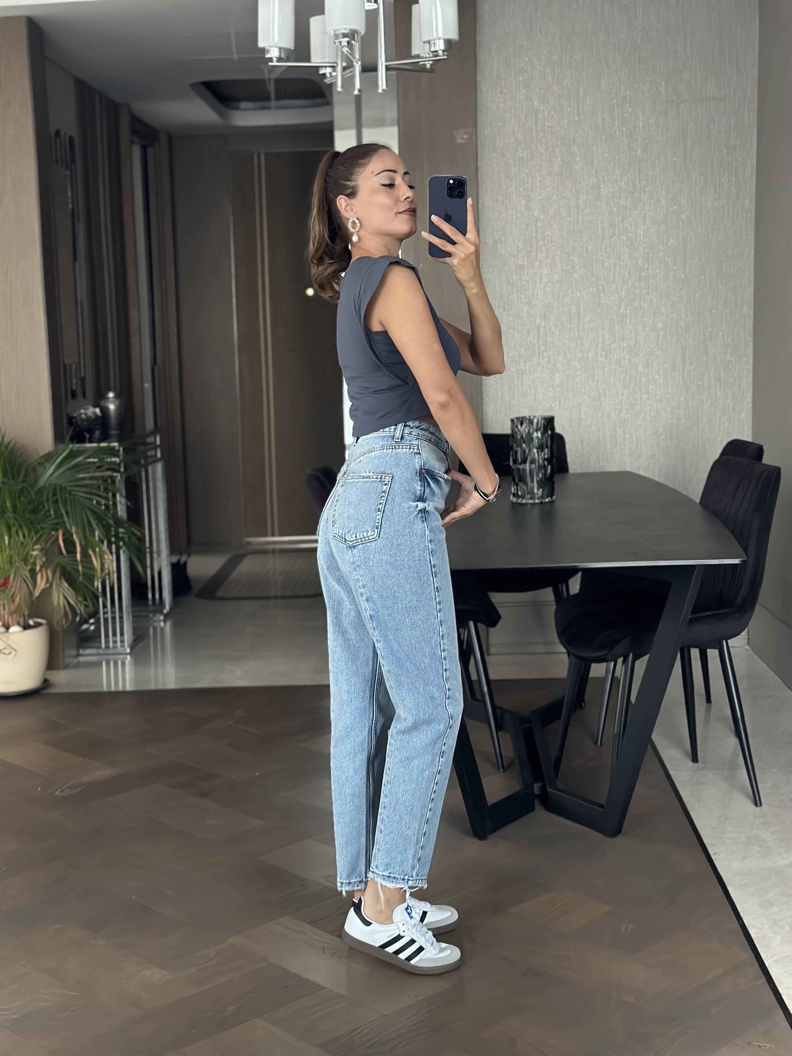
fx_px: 1464
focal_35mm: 48
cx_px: 396
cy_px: 528
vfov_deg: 39.7
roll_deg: +3.5
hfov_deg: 30.3
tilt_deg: -17.8
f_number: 1.78
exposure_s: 1/40
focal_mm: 6.86
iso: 400
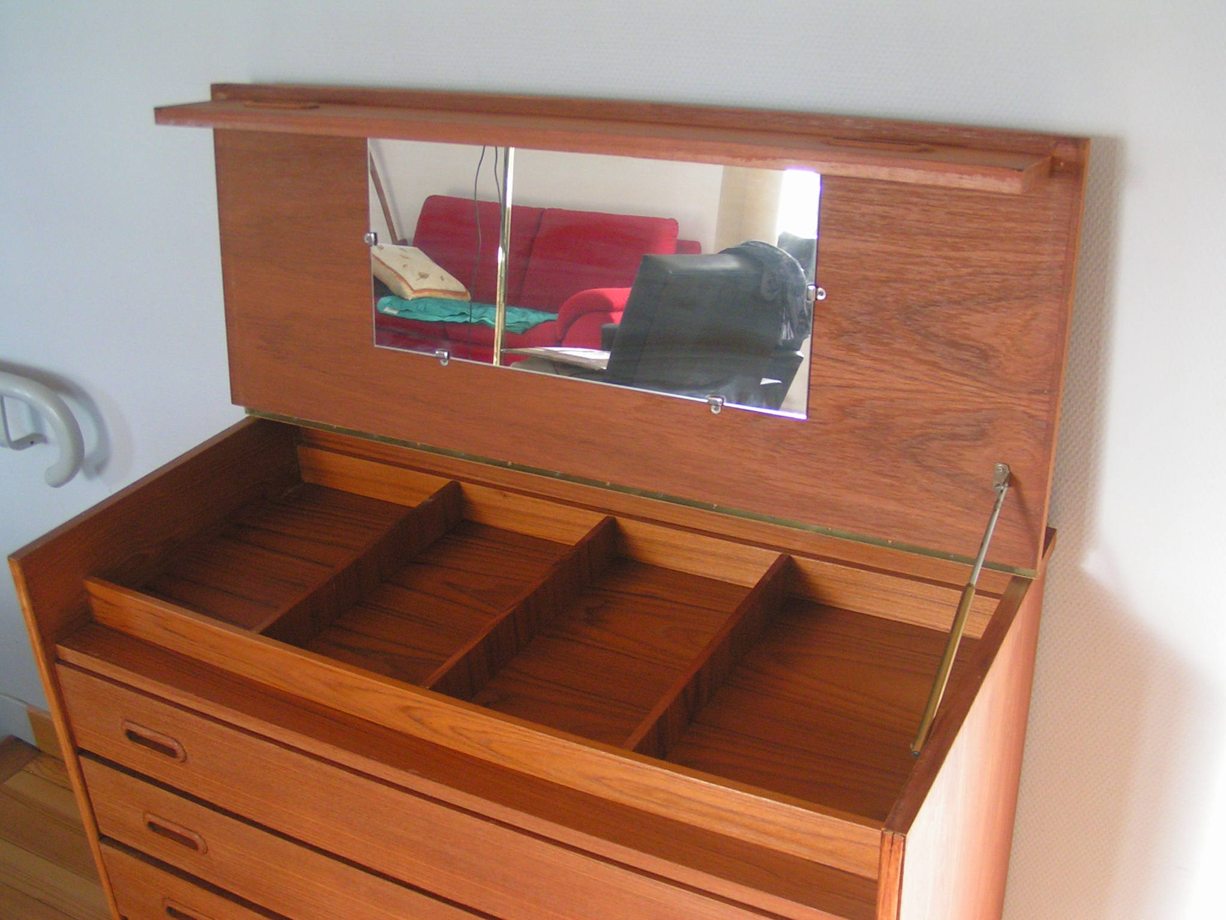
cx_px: 613
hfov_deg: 49.0
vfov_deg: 37.7
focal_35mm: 38
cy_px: 460
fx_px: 1346
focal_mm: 5.8
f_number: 2.8
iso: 125
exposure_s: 1/40
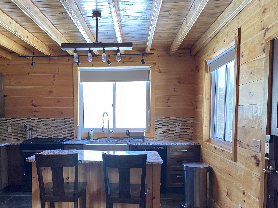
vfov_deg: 38.1
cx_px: 105
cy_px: 143
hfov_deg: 49.7
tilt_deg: -3.4
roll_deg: -0.3
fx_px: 297
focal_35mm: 37
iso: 125
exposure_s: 1/61
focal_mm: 4.25
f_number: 1.8
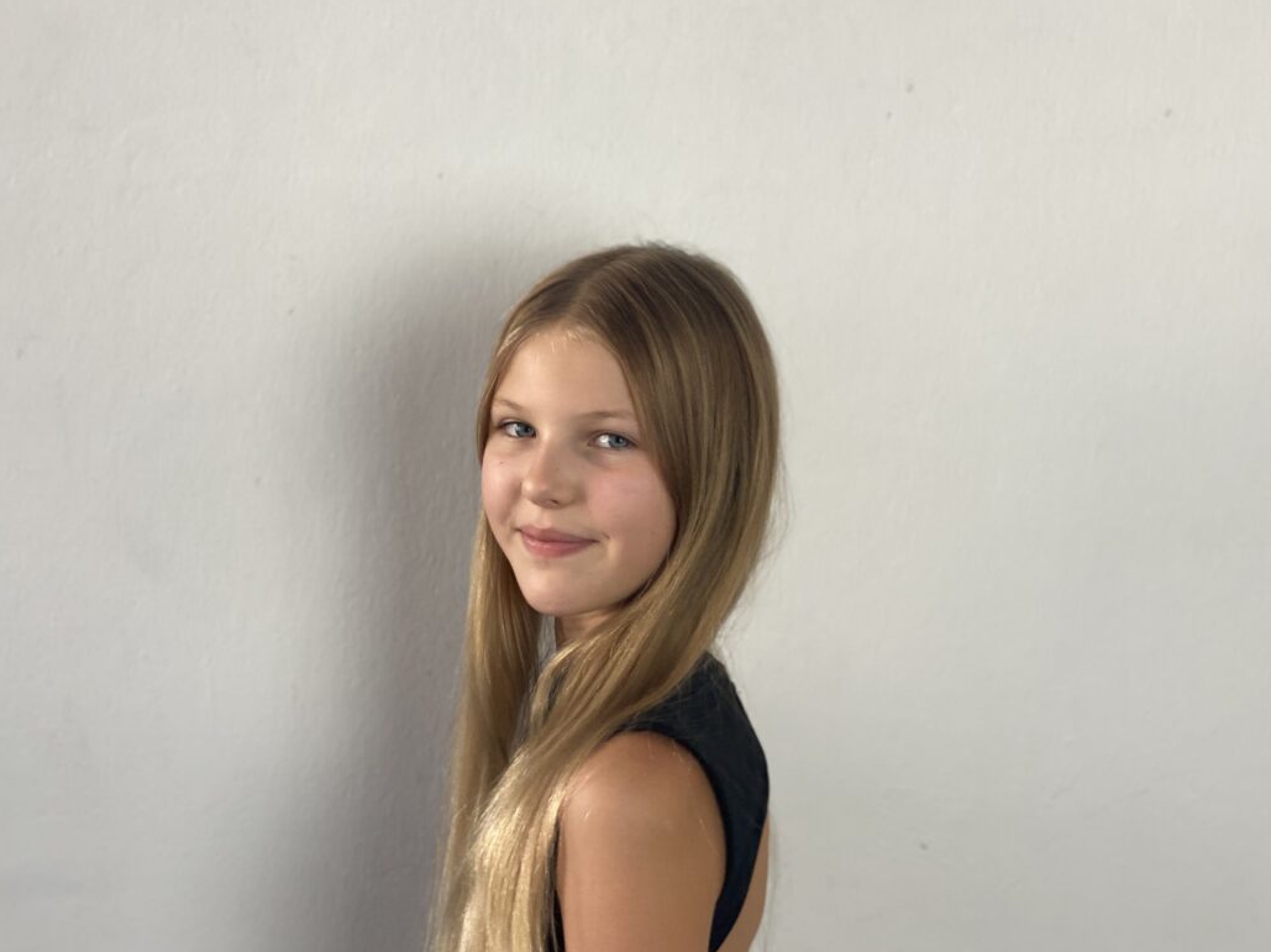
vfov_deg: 26.5
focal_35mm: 55
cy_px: 470
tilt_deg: -3.6
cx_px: 609
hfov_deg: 34.9
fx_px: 2019
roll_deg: -1.5
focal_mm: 6
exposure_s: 1/100
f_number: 2
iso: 80
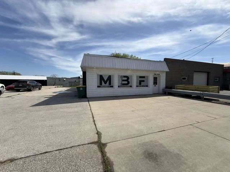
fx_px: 93
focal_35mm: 14
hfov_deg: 102.1
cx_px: 115
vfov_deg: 85.7
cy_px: 86
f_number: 2.2
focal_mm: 2.22
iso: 50
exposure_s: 1/2506
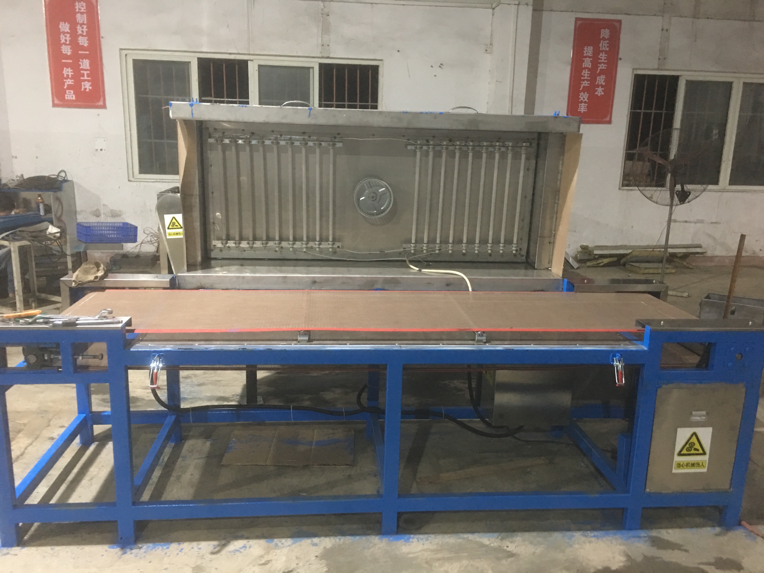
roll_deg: -1.5
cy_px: 286
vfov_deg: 48.2
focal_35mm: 29
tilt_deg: -10.9
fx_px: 640
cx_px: 382
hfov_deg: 61.7
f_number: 2.2
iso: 100
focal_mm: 4.15
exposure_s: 1/4
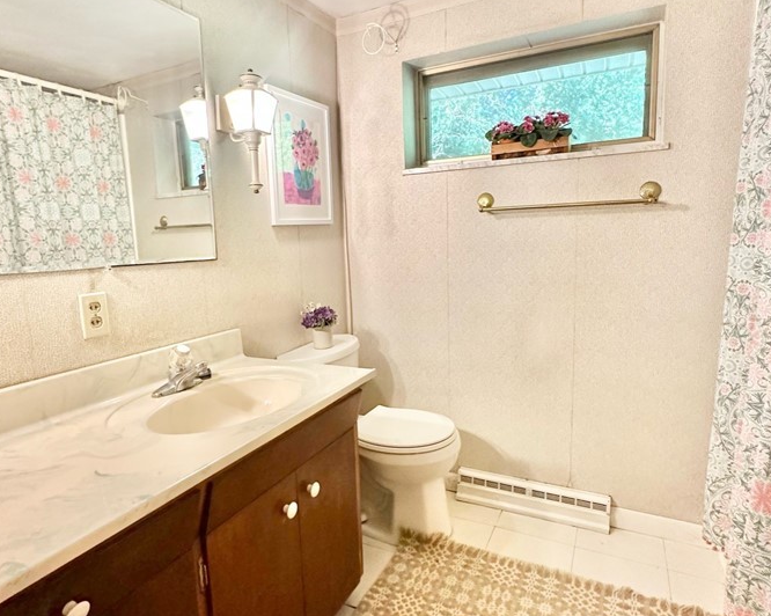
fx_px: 479
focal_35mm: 21
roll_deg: +1.0
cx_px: 380
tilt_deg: -8.3
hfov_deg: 77.7
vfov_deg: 65.5
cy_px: 303
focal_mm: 2.22
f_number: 2.2
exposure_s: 1/60
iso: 250
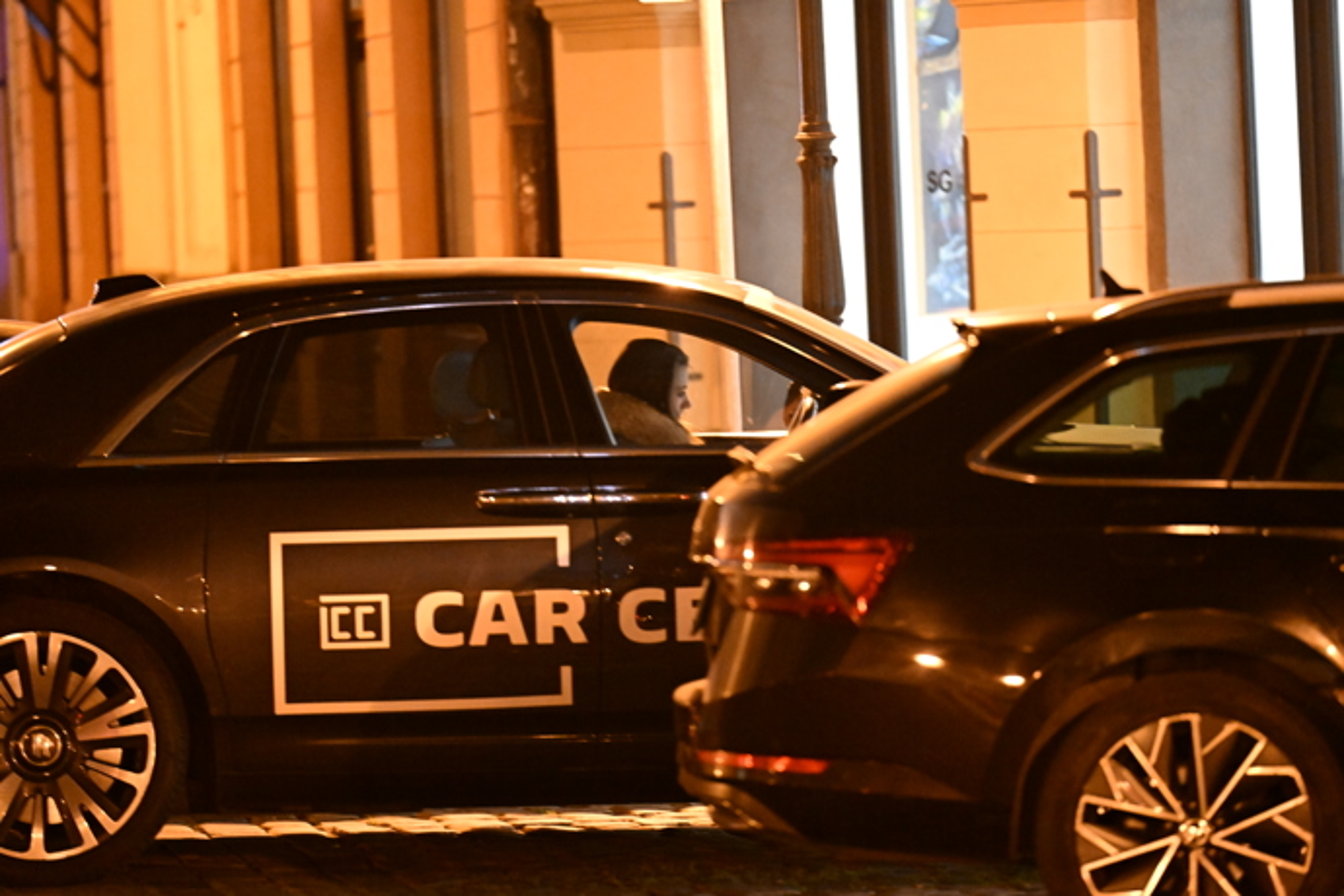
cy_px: 448
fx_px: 7466
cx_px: 672
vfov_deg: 6.9
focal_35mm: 200
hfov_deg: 10.3
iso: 10000
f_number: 2.8
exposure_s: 1/13
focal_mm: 200
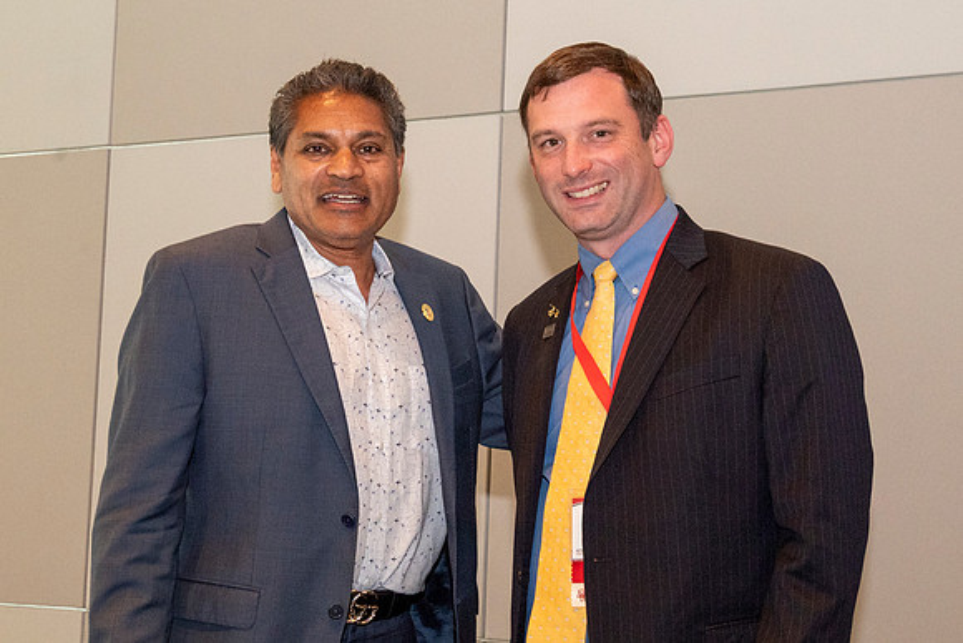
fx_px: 1945
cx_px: 517
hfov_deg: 27.8
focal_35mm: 73
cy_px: 322
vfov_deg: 18.8
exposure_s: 1/100
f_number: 10
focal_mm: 44
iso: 2500
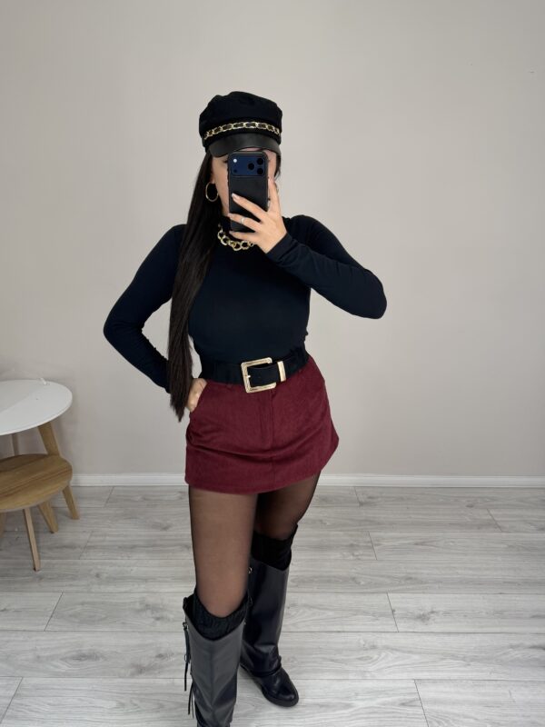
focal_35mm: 24
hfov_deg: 56.8
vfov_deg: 71.6
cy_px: 364
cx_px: 272
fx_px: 504
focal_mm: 6.76
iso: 80
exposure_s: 1/121
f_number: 1.78
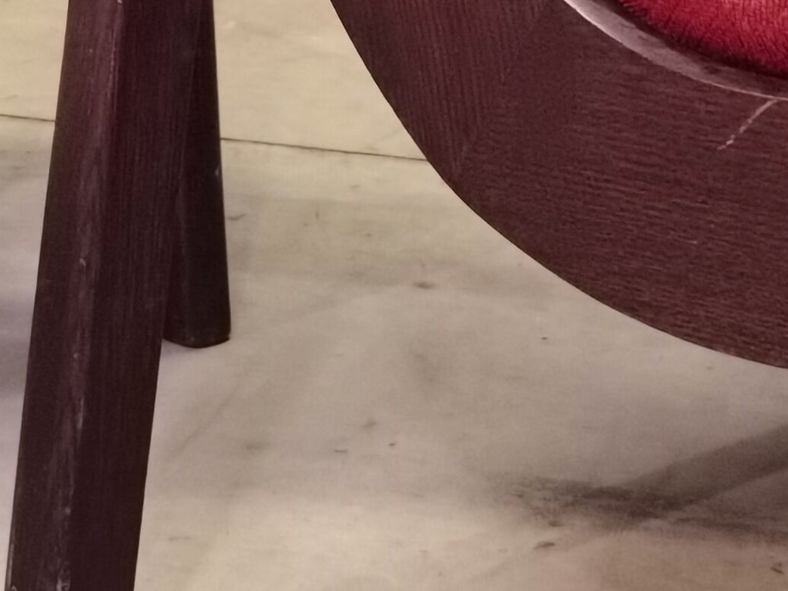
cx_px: 286
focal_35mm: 122
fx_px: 2778
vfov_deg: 11.6
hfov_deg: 16.1
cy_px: -304
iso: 640
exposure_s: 1/25
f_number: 1.9
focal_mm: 6.71
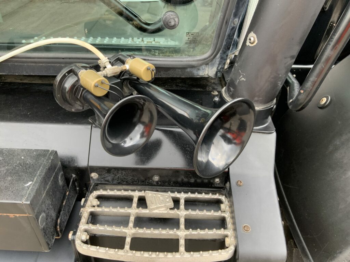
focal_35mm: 29
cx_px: 175
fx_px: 293
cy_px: 131
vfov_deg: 48.2
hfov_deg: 61.7
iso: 40
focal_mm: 3
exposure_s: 1/122
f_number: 1.8
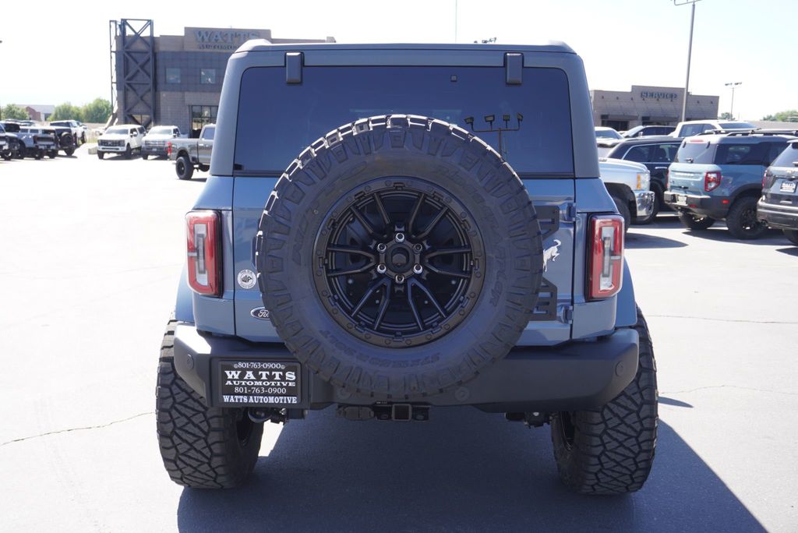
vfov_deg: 38.4
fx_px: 765
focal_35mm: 34
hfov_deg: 55.1
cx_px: 399
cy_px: 266
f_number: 5.6
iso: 100
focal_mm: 23
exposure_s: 1/100
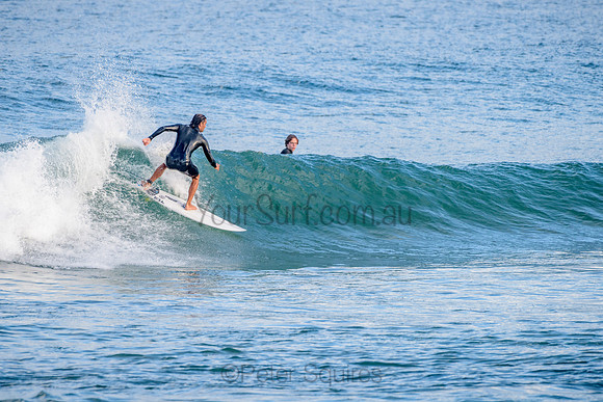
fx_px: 10254
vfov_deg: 2.2
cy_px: 201
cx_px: 302
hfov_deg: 3.4
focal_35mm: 612
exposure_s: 1/1250
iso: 360
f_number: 5.6
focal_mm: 500
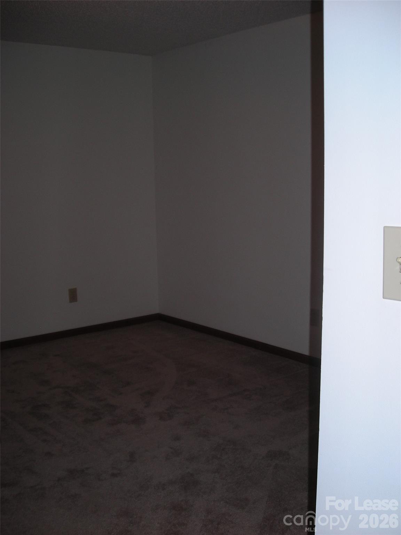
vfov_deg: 49.0
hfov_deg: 37.7
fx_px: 587
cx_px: 200
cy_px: 268
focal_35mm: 38
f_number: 3.2
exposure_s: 1/60
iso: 52
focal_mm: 6.3
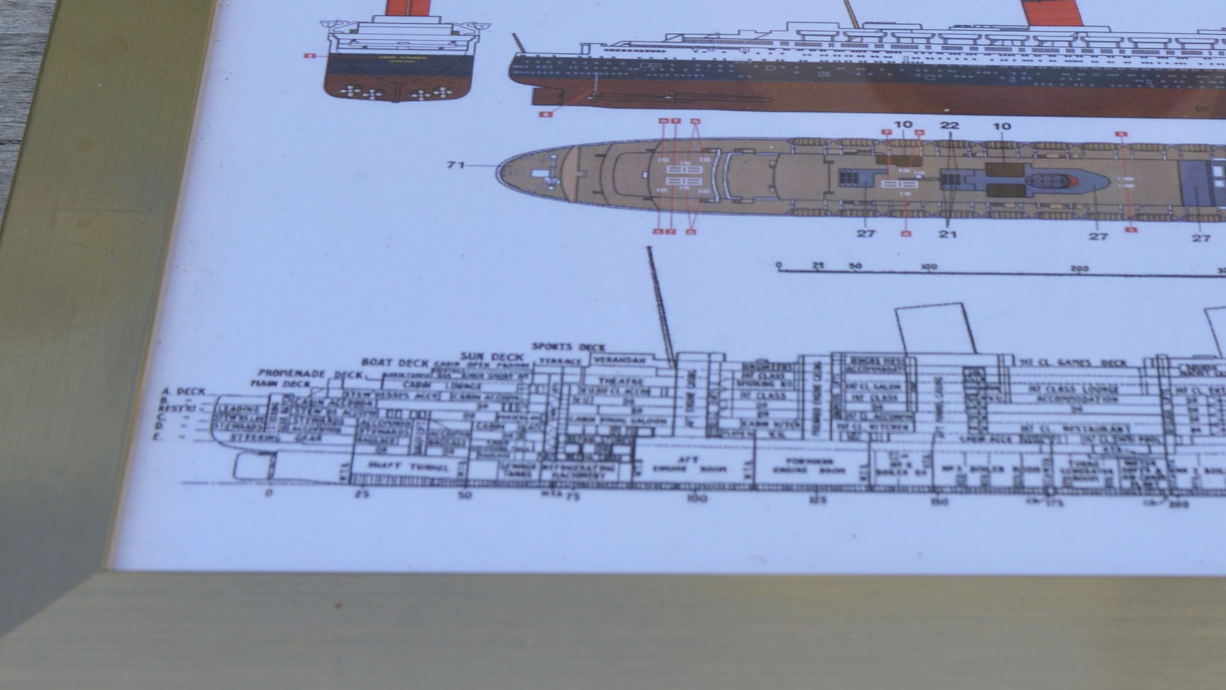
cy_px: 122
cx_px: 910
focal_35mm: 98
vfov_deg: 12.3
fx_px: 3190
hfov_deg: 21.6
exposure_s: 1/200
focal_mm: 29
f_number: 7.1
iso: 100
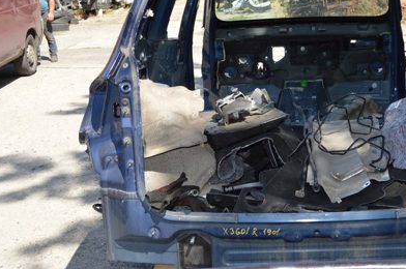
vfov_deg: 27.3
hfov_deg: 39.7
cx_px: 284
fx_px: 552
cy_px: 93
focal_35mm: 49
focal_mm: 20
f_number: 7.1
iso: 100
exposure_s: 1/200
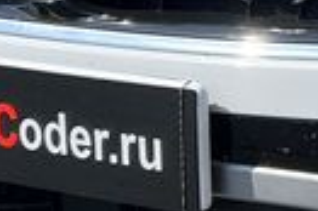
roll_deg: -0.7
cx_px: 561
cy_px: -102
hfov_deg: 10.3
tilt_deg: -7.3
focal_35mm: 190
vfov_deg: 7.1
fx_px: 1676
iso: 50
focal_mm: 5.7
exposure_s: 1/5587
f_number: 1.5
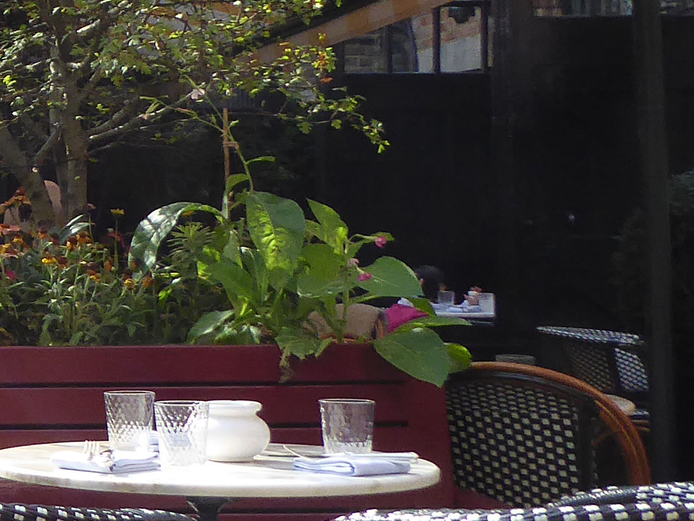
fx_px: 1865
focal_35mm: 93
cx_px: -490
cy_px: 134
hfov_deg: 17.7
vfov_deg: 15.8
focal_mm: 4.3
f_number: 3.3
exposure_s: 1/320
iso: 160
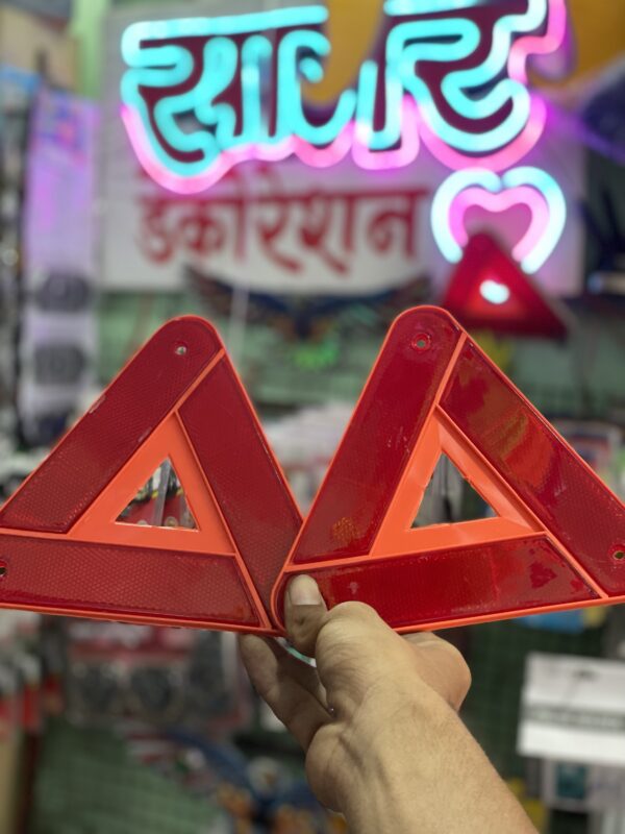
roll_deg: -2.9
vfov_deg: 36.8
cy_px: 417
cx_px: 312
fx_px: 1252
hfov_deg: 28.0
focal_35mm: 52
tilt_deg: -2.1
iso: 125
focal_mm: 6
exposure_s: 1/33
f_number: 2
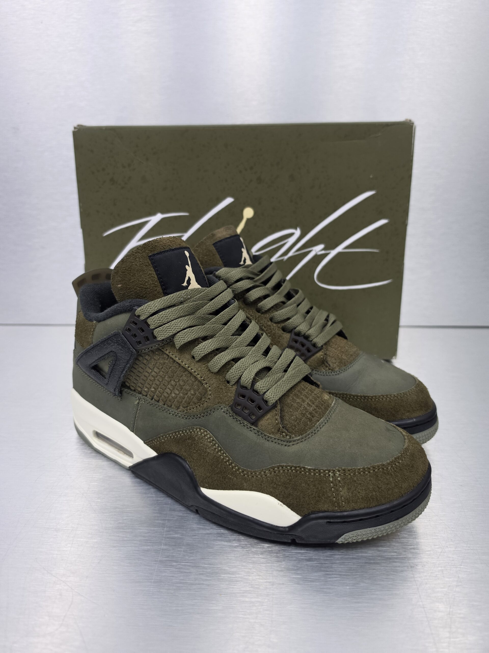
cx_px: 244
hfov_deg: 58.9
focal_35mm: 23
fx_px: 433
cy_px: 326
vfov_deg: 73.9
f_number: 1.4
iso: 125
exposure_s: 1/100
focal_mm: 6.5
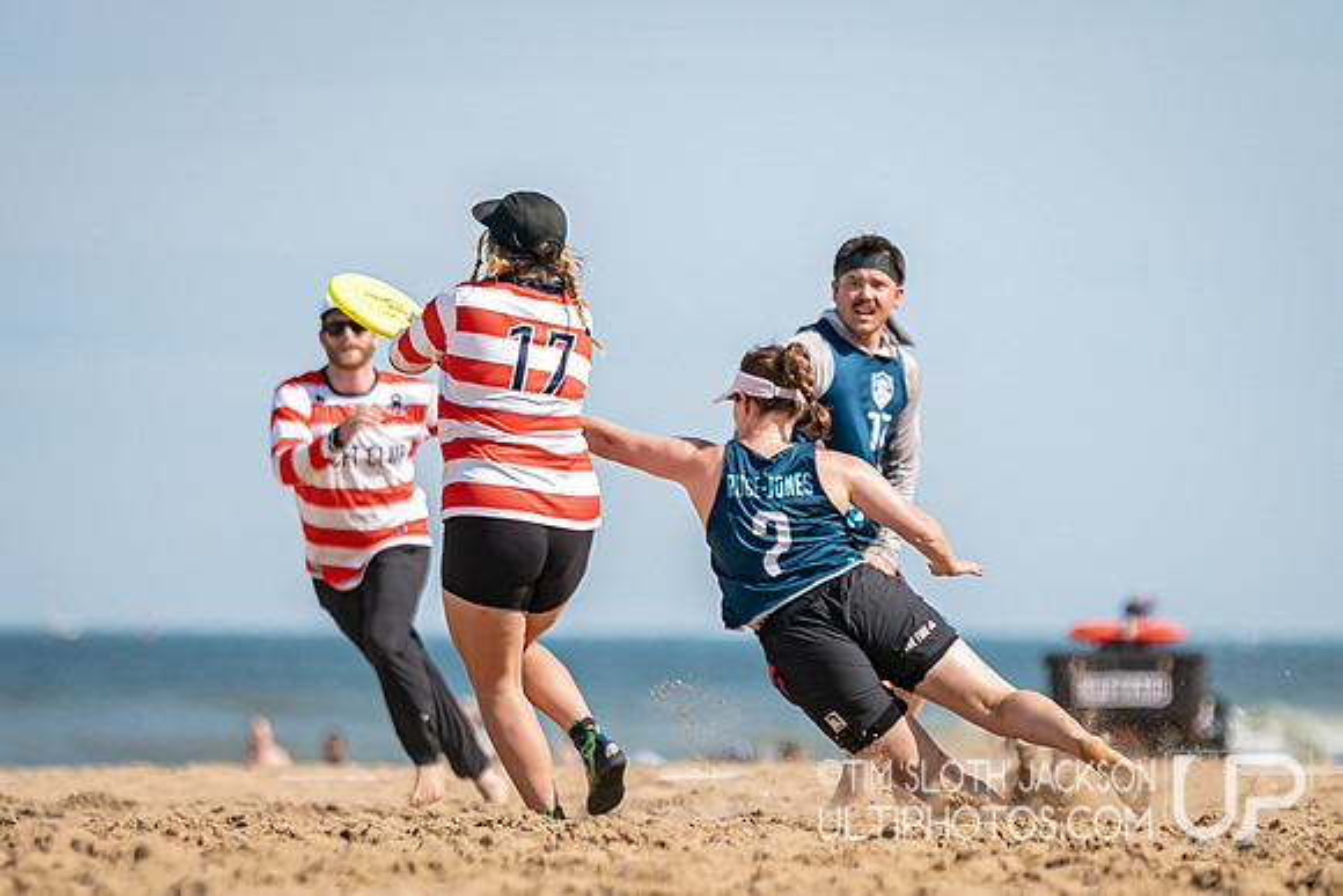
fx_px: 15465
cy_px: 415
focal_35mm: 414
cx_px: 851
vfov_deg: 3.3
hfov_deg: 5.0
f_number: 2.8
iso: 160
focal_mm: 200
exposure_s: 1/3200
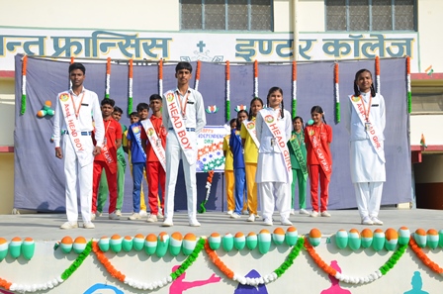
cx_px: 222
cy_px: 147
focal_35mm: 48
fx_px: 590
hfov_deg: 41.2
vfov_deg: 28.0
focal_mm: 32
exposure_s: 1/320
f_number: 9
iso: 100
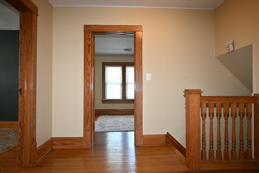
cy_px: 86
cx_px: 130
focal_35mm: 24
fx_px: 173
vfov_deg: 53.1
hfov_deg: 73.7
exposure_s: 1/60
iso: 720
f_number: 4.2
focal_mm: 16
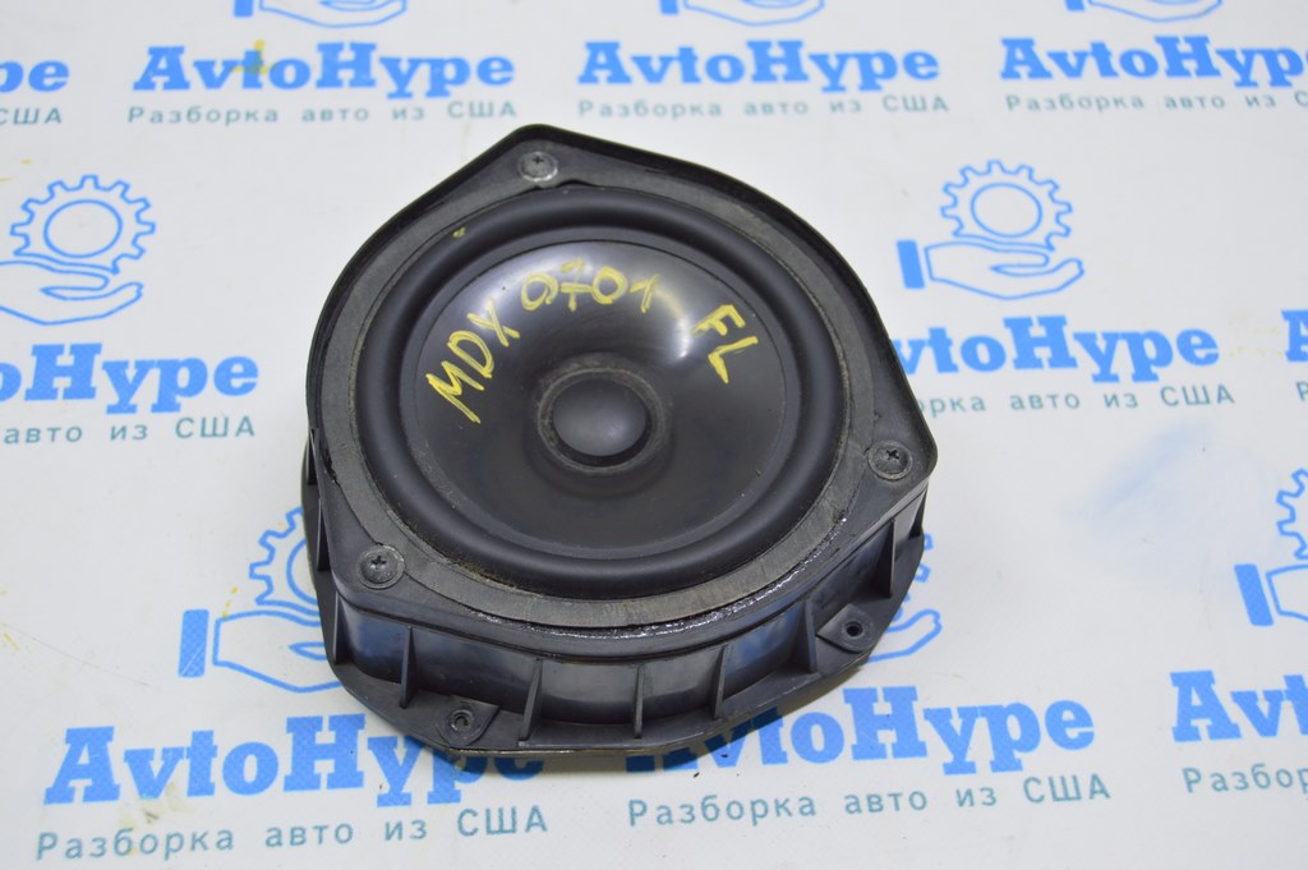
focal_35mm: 45
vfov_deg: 29.8
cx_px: 654
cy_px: 435
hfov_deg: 43.6
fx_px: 1634
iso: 400
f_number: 5.6
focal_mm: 30
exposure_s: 1/20
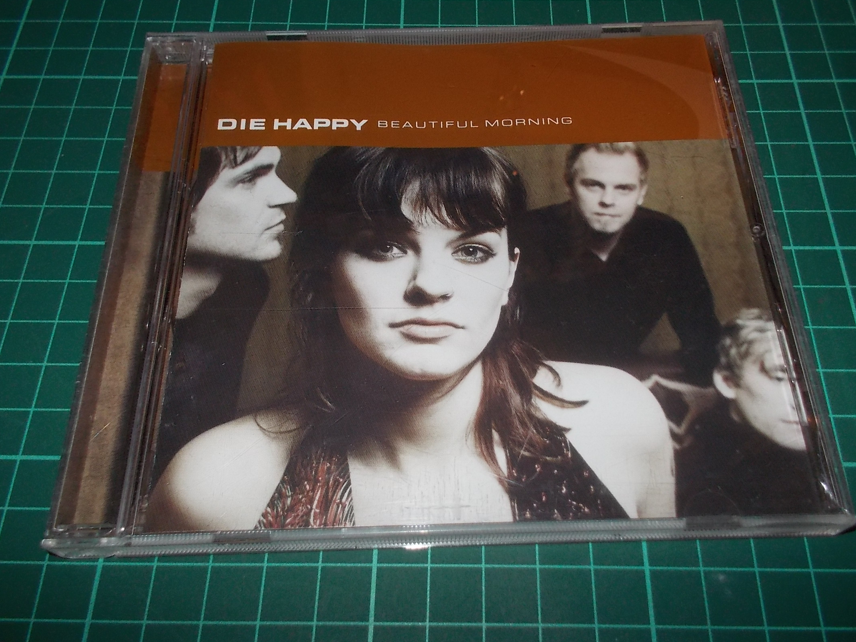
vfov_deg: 45.4
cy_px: 302
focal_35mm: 31
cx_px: 454
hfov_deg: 58.3
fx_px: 767
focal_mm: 4.1
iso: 200
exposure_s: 1/30
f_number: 3.3
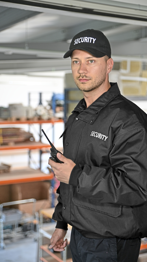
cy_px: 134
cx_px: 84
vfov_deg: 34.9
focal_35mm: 60
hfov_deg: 20.0
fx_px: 416
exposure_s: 1/125
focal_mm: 56
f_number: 2.8
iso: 400
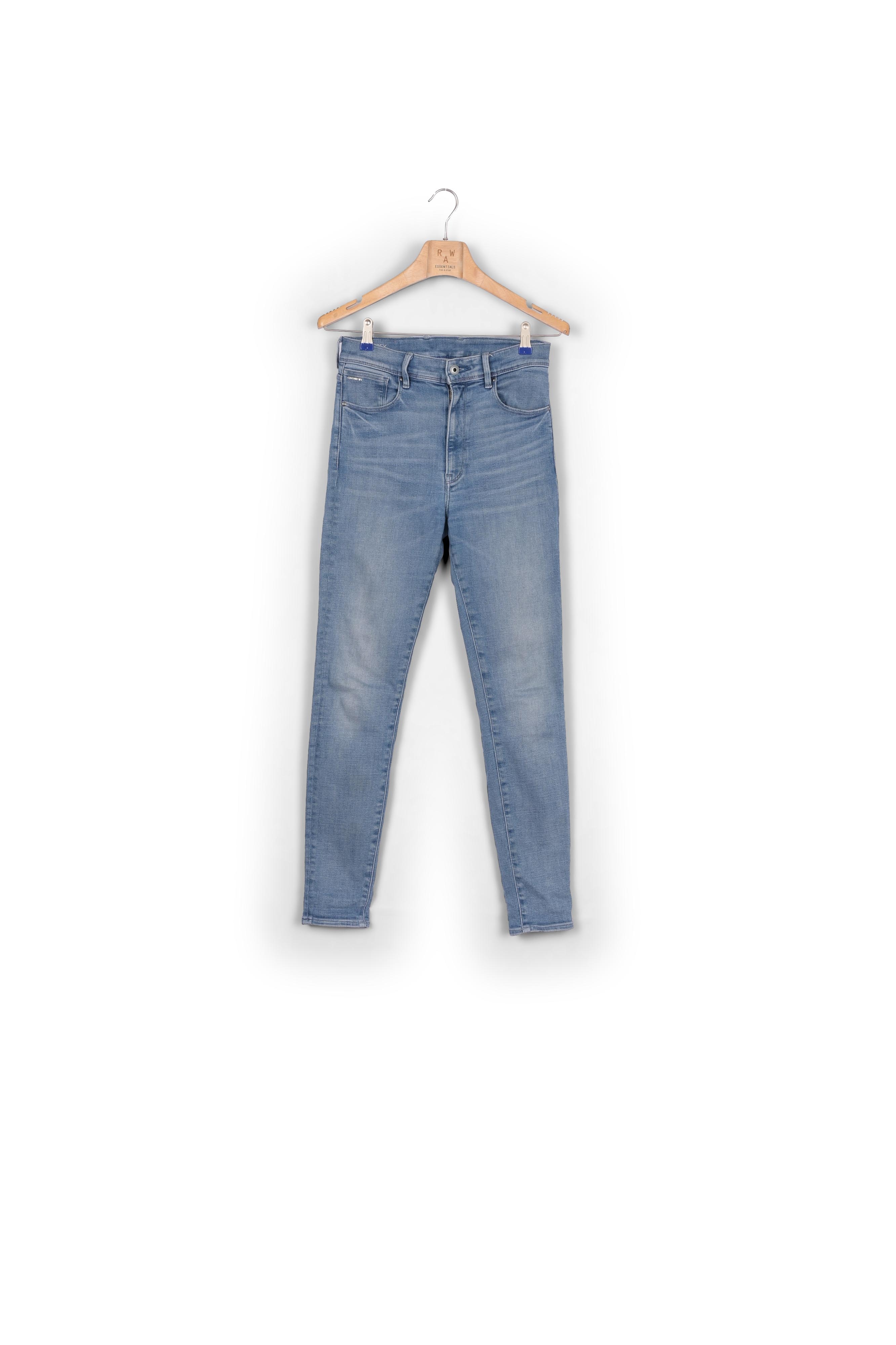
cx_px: 448
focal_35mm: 38
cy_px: 672
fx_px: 1419
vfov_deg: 50.7
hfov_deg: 35.0
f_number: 13
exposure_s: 1/125
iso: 100
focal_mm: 38
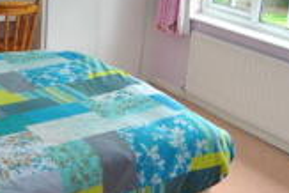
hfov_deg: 33.3
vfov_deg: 22.7
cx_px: 129
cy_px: 105
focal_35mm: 60
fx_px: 482
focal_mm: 10
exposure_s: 1/40
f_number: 4
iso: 200
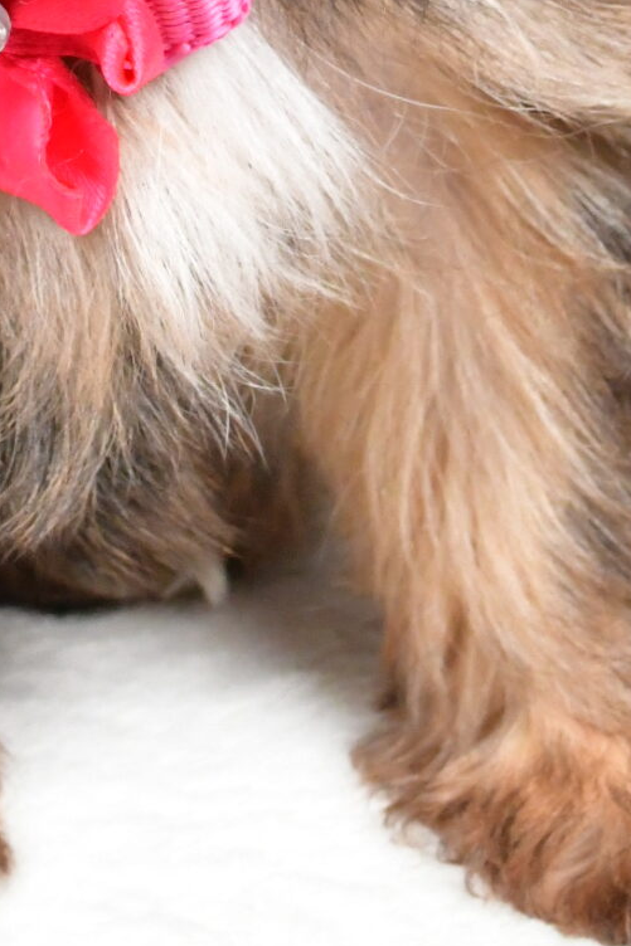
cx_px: 3
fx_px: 3761
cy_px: -536
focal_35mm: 143
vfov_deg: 13.4
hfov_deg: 9.5
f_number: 11
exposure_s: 1/500
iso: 5000
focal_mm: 28
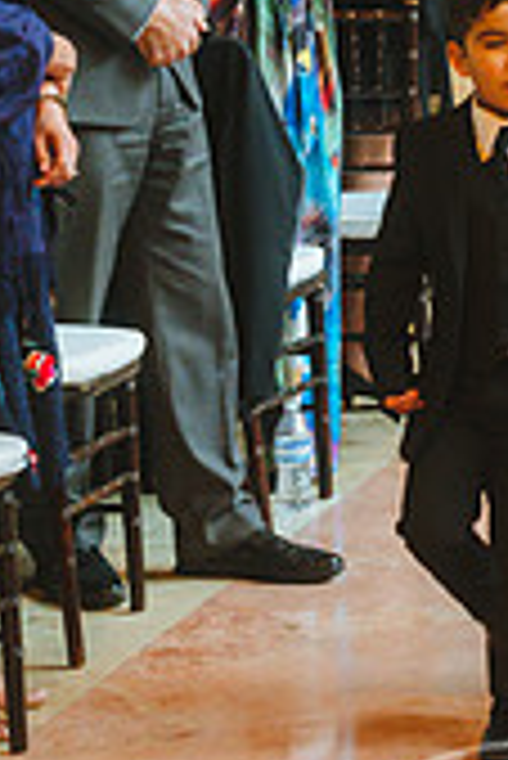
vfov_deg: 10.2
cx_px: 623
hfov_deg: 6.9
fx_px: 4203
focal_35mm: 199
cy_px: 4
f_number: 2.8
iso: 4000
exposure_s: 1/160
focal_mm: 75
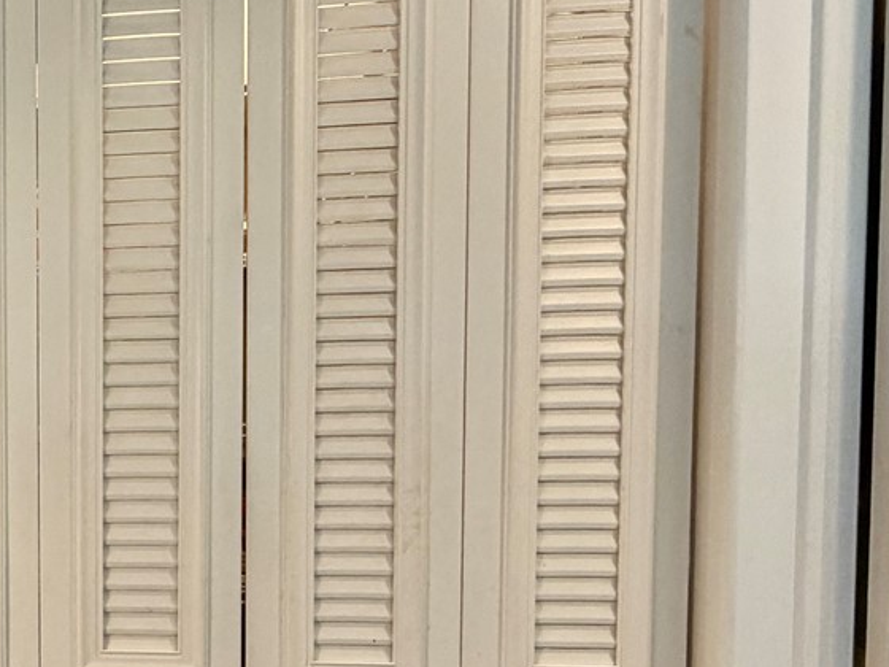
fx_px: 1027
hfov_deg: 39.0
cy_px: 470
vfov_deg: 35.4
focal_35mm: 40
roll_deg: +0.9
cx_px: -76
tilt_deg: -2.3
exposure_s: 1/60
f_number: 2.2
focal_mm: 2.22
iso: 250
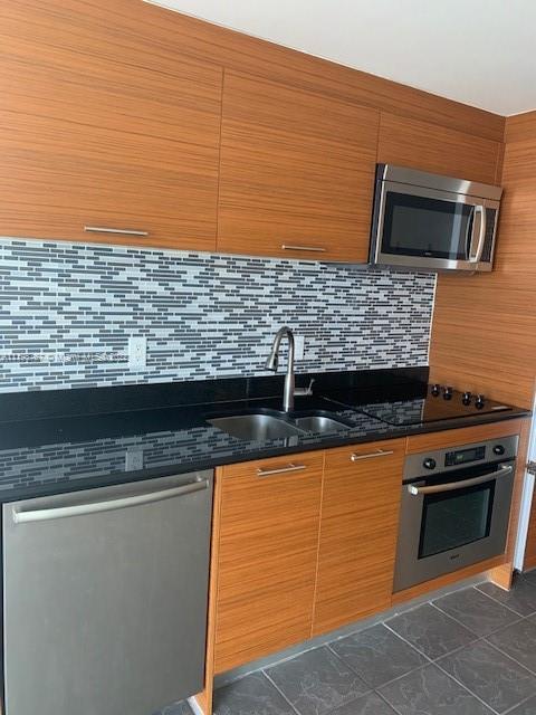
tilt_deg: -8.5
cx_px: 268
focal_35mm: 26
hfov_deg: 53.1
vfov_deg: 67.3
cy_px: 358
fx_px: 537
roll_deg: -3.5
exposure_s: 1/60
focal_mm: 4.25
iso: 250
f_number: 1.8
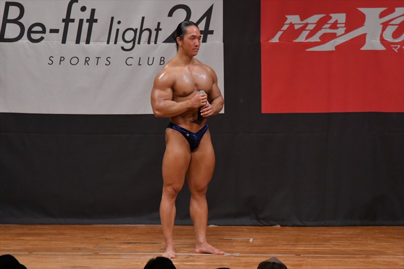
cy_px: 134
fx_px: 3197
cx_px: 202
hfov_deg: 7.2
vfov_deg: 4.8
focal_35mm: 285
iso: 4000
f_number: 5.6
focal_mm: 190
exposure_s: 1/400
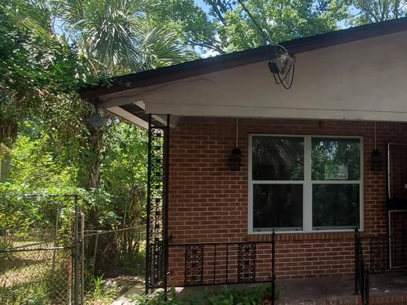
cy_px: 167
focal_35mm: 32
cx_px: 372
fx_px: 376
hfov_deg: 50.0
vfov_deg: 44.1
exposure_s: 1/384
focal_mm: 1.8
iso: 50
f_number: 2.2
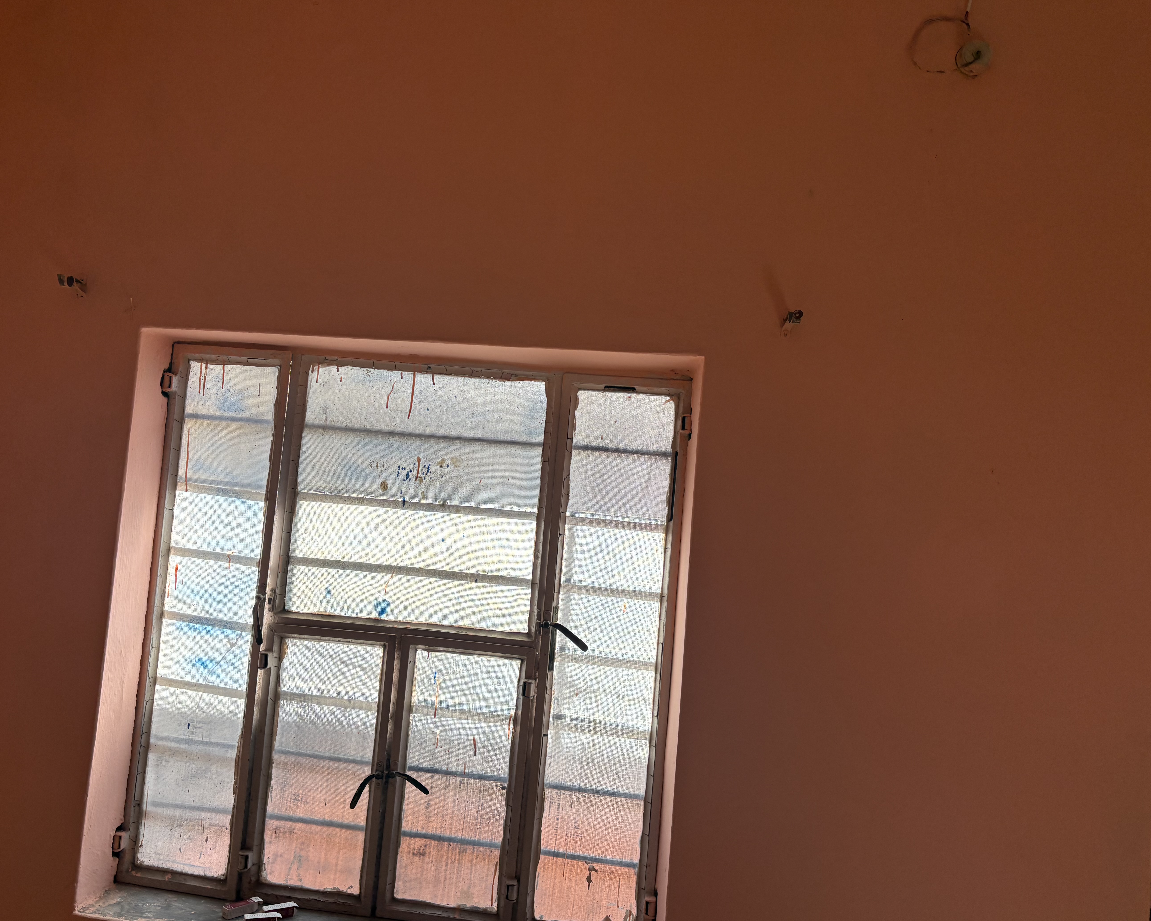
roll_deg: -4.1
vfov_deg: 51.5
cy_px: 467
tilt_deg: +2.0
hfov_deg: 62.1
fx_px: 954
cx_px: 518
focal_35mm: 28
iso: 80
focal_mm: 5.96
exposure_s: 1/236
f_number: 1.6
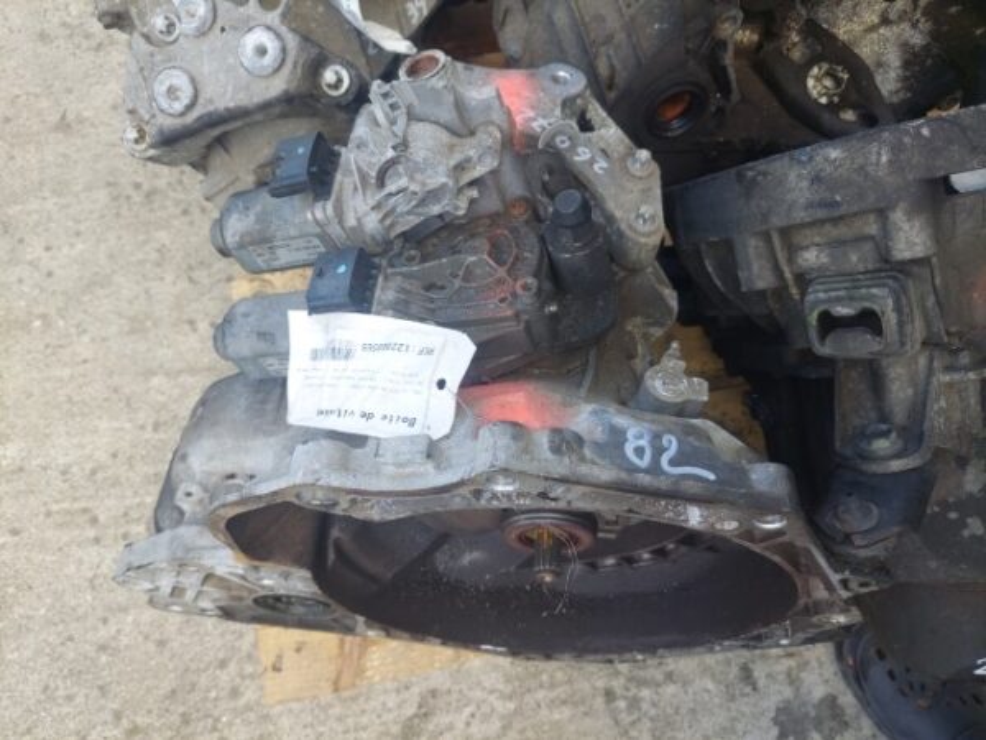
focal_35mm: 25
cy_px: 370
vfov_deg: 54.9
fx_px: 712
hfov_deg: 69.4
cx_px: 493
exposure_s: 1/167
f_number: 1.8
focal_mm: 5.23
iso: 40
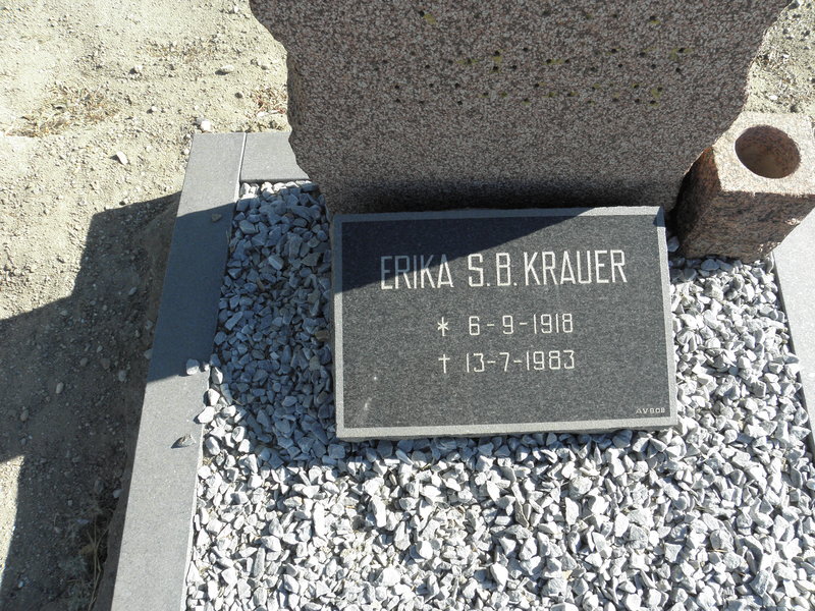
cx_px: 408
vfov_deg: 51.4
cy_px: 306
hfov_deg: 65.3
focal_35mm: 27
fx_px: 636
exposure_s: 1/125
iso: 64
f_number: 5.6
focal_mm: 4.83
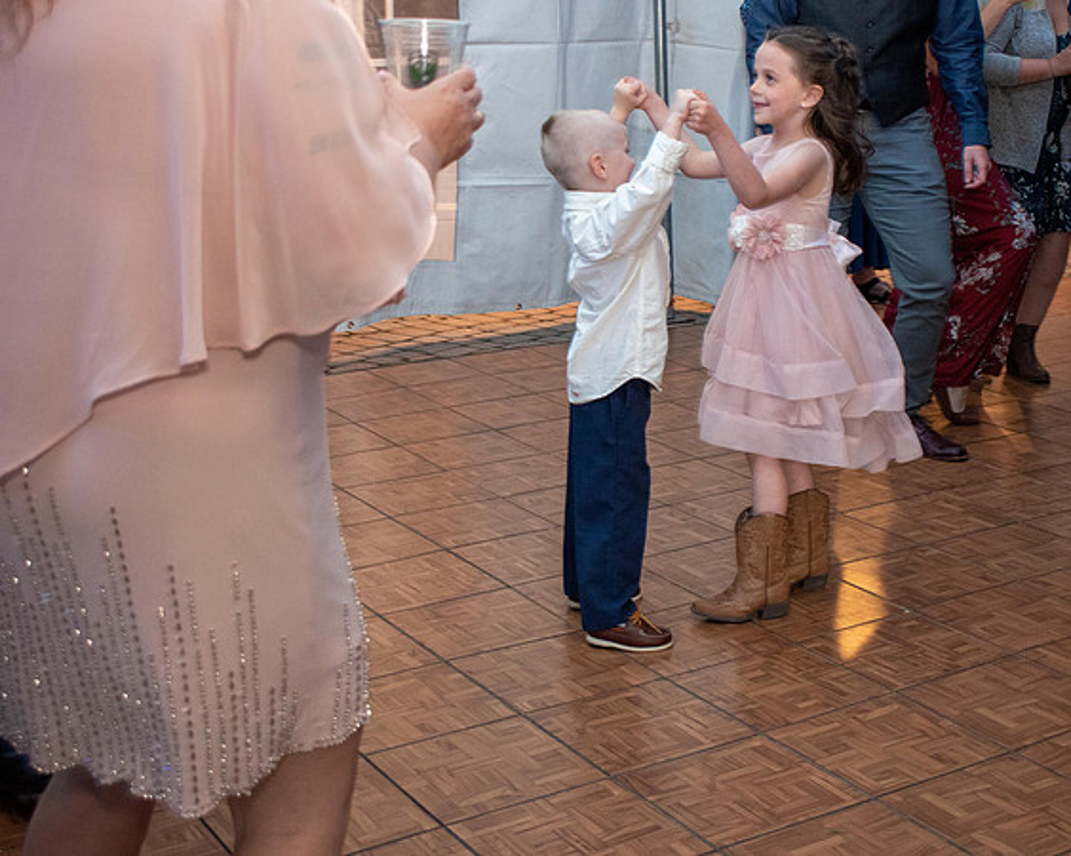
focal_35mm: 54
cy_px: 398
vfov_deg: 28.0
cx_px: 687
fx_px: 1717
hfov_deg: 34.4
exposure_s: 1/60
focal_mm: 30
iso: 1800
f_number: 4.2
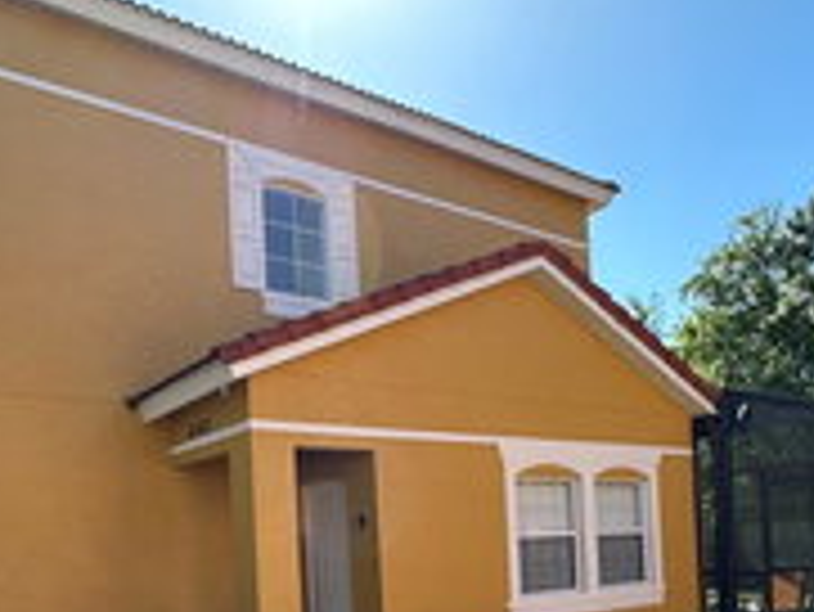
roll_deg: +2.7
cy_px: 558
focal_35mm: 33
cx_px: 349
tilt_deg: -1.1
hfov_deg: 55.1
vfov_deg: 39.7
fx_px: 777
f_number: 2.2
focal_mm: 2.22
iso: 40
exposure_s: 1/532
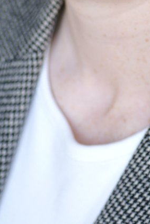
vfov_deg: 6.9
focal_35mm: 297
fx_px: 1855
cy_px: -78
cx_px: 207
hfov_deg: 4.6
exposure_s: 1/125
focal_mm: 70
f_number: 2.8
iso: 250
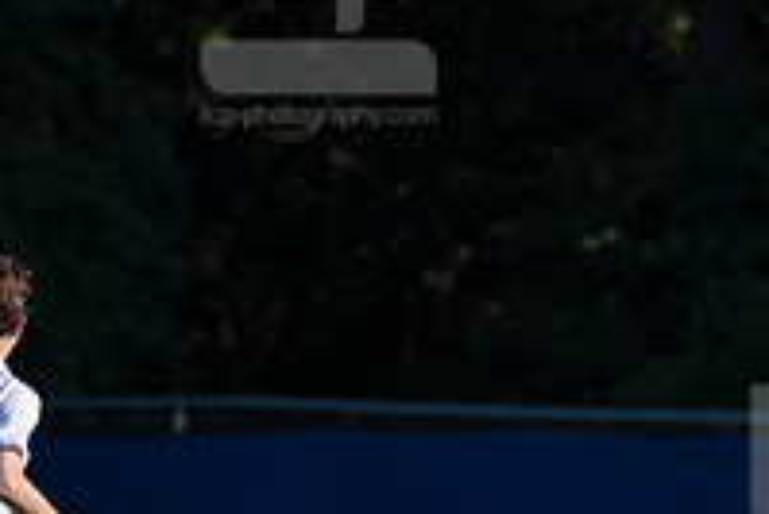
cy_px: 524
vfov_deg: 1.2
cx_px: 869
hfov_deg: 1.8
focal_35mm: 1168
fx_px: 24967
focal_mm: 400
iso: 320
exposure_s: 1/2000
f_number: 5.6
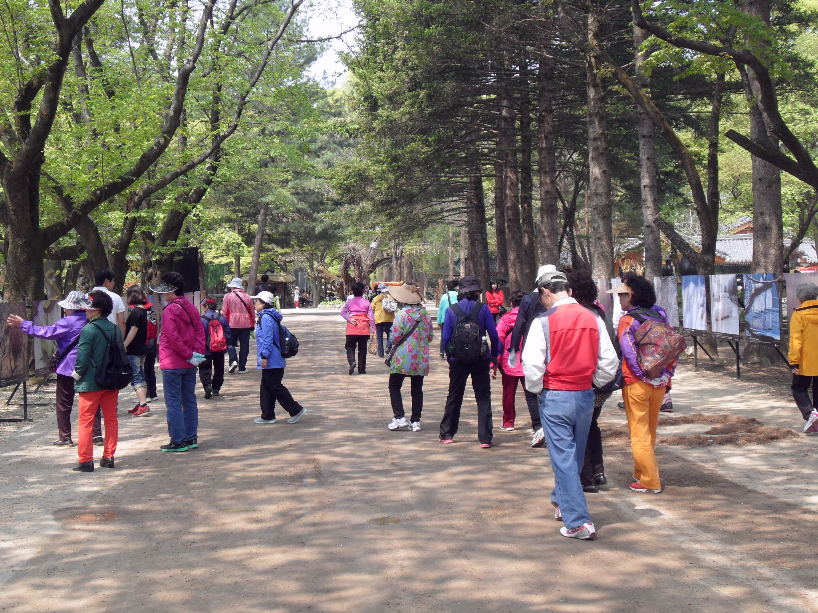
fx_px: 1182
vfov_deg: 29.1
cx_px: 409
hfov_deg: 38.2
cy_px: 306
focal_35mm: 50
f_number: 4.3
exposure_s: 1/125
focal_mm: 9
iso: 80
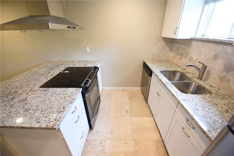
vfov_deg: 81.2
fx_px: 91
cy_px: 78
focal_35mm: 14
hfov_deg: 104.2
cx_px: 117
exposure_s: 1/160
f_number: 2.8
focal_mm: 14
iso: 1250
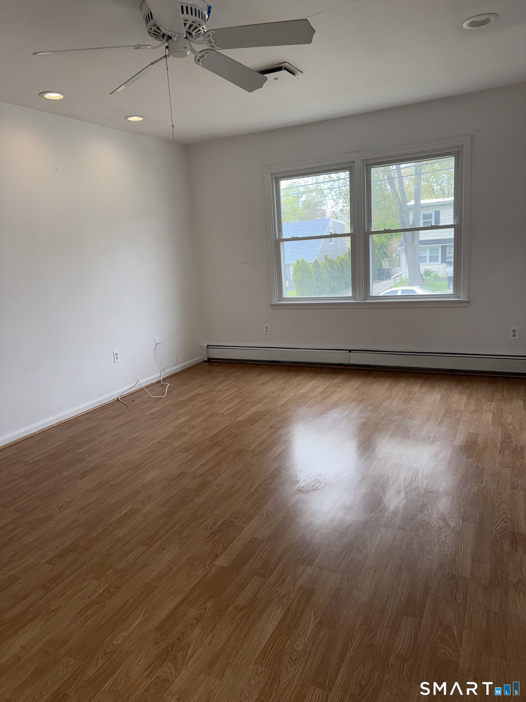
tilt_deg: -13.2
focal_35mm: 24
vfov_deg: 71.6
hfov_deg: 56.8
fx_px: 486
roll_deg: +3.2
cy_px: 351
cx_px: 263
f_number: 1.78
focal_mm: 6.76
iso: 64
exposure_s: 1/399
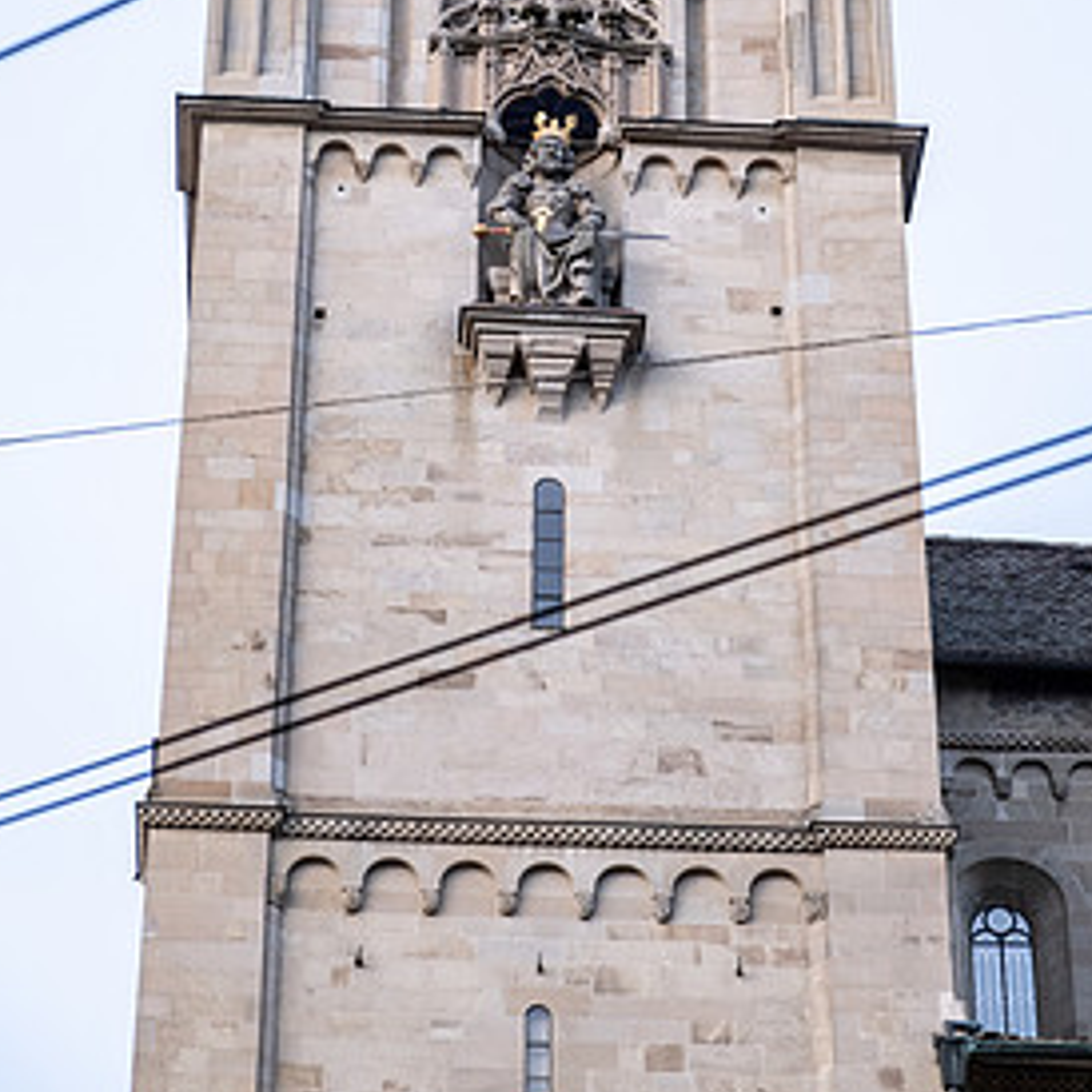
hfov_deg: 15.0
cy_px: 291
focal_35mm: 116
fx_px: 4140
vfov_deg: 15.0
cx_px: 566
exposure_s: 1/125
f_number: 2.8
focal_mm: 55
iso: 640
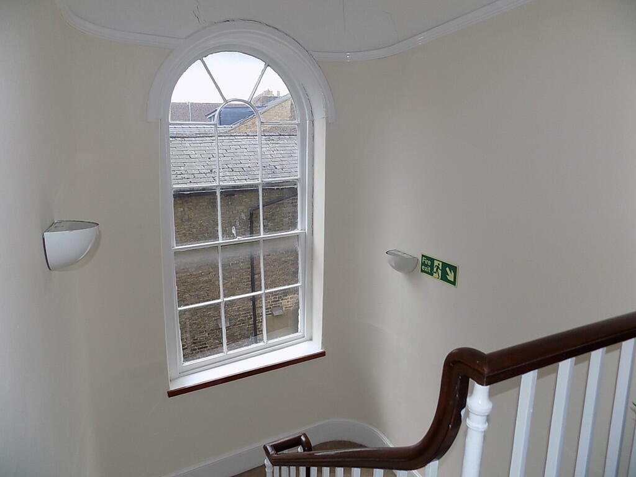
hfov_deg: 73.9
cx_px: 318
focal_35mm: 23
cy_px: 238
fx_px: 423
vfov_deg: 58.9
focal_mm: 4
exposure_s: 1/160
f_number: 3.1
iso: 80
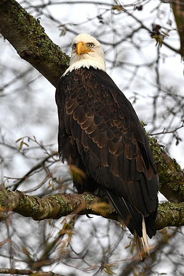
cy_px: 138
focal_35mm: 800
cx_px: 92
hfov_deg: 1.7
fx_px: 6133
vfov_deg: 2.6
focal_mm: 800
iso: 500
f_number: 6.3
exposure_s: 1/800
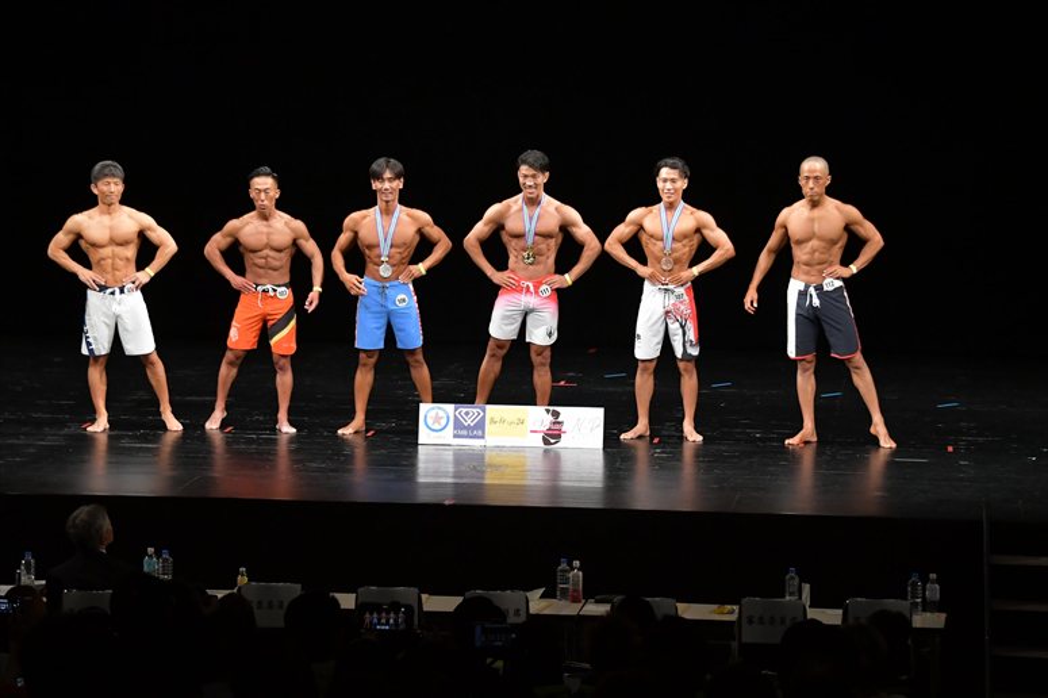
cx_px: 524
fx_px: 3695
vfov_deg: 10.8
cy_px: 349
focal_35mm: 127
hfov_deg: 16.1
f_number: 5.6
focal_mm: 85
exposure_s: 1/400
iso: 3200
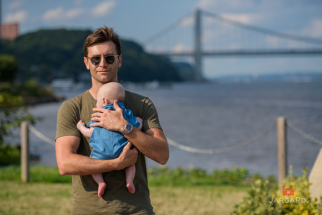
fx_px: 913
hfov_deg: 20.0
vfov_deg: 13.4
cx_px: 161
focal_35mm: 102
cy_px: 108
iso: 200
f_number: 3.2
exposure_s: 1/4000
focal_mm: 102
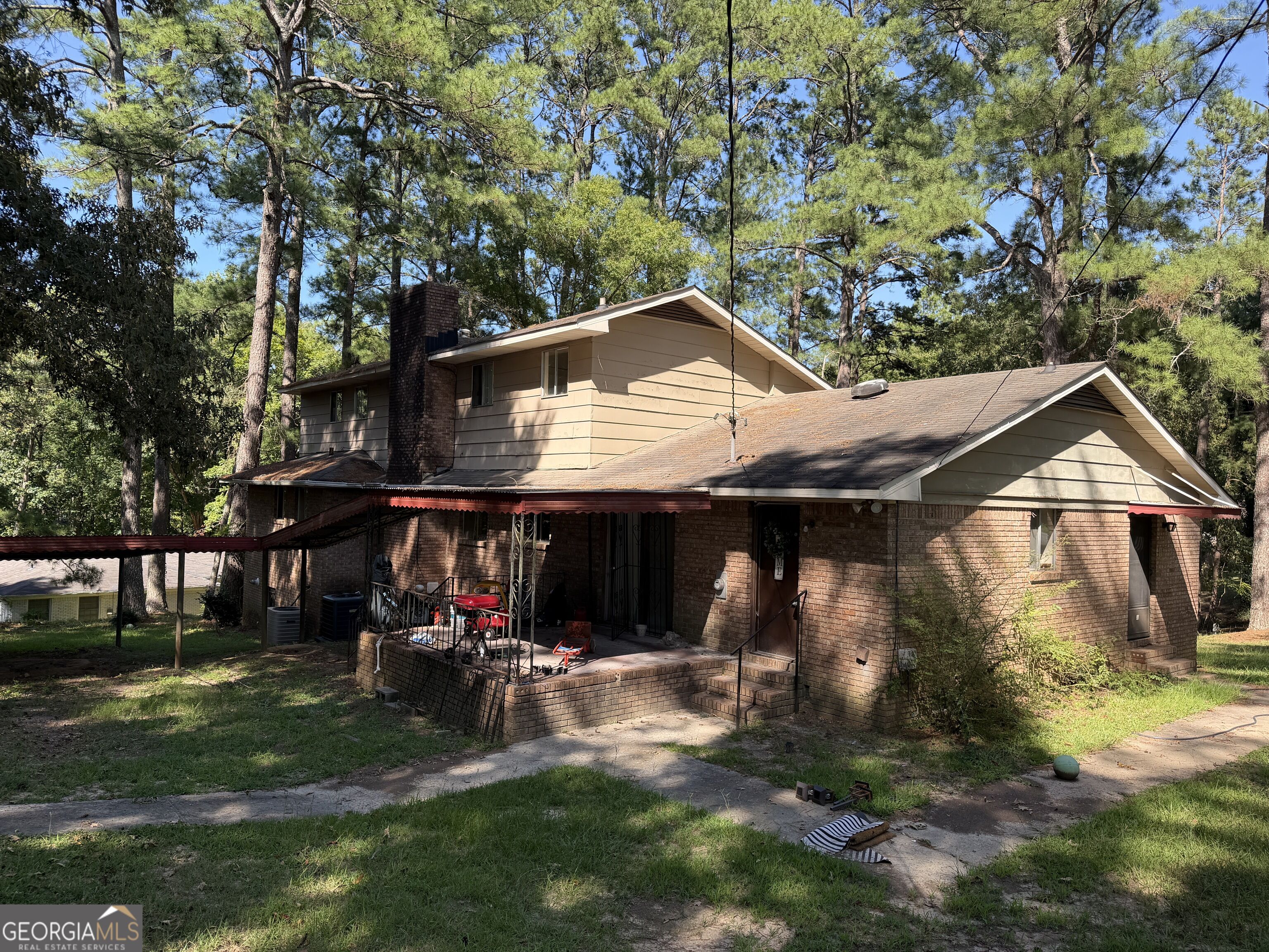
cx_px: 634
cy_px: 476
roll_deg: -1.4
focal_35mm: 24
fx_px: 880
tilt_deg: +1.7
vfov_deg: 56.8
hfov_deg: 71.6
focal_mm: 6.76
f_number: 1.78
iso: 80
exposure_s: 1/1060
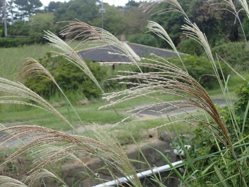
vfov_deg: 29.7
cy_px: 94
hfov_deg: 38.9
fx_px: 352
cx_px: 124
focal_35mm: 49
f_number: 3.2
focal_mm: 8.99
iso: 100
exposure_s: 1/125
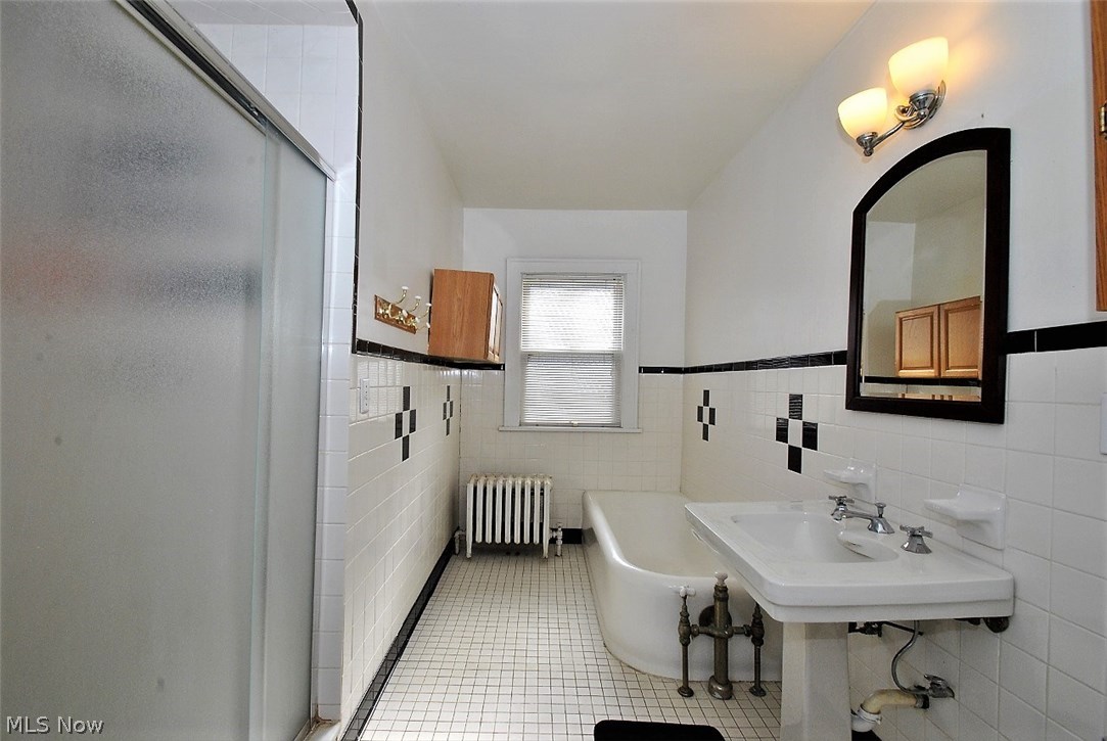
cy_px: 370
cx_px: 554
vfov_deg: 77.5
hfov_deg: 100.3
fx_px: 462
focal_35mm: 15
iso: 400
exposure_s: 1/60
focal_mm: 10
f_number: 16
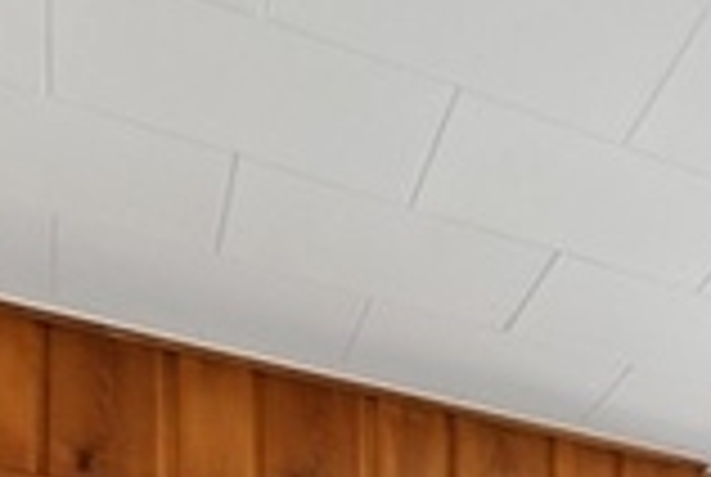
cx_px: 1454
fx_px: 1405
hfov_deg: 18.1
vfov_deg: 15.0
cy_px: 999
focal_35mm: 71
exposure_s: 1/13
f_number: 6.3
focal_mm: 10
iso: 200
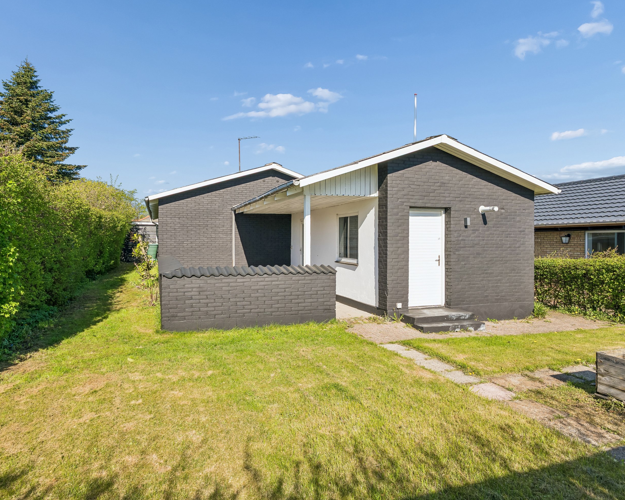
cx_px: 308
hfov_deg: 72.6
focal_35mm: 23
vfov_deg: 60.9
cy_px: 247
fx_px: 425
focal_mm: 20
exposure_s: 1/320
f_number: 8
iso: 200
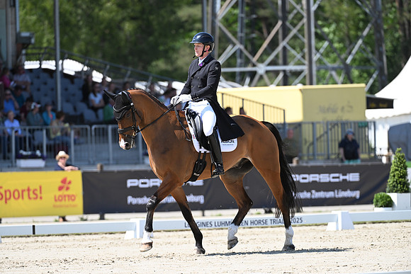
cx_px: 206
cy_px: 137
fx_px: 4111
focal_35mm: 360
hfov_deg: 5.7
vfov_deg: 3.8
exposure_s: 1/1600
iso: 640
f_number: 5
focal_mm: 360
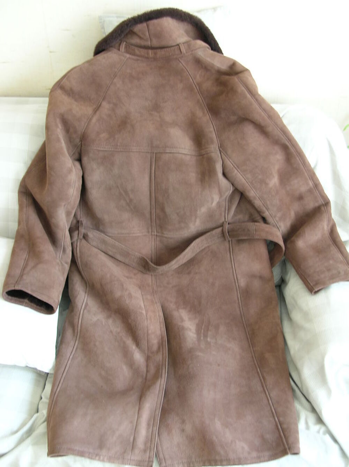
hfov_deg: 39.6
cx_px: 174
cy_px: 234
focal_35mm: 36
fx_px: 485
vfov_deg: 51.4
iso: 50
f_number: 2.7
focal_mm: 6
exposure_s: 1/3.6
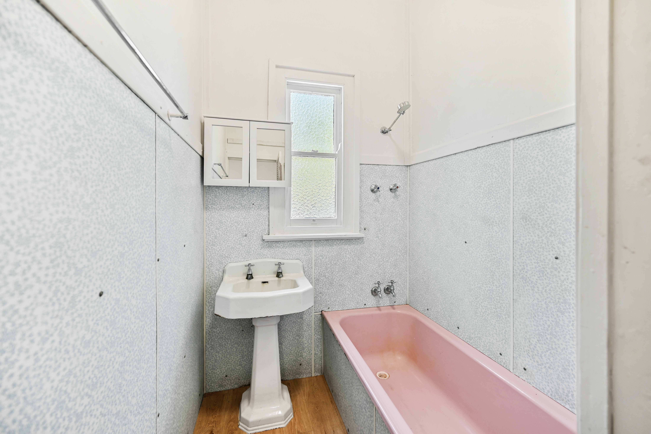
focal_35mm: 14
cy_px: 217
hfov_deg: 104.2
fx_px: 253
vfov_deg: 81.3
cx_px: 326
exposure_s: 1/10
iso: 100
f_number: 4
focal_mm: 14
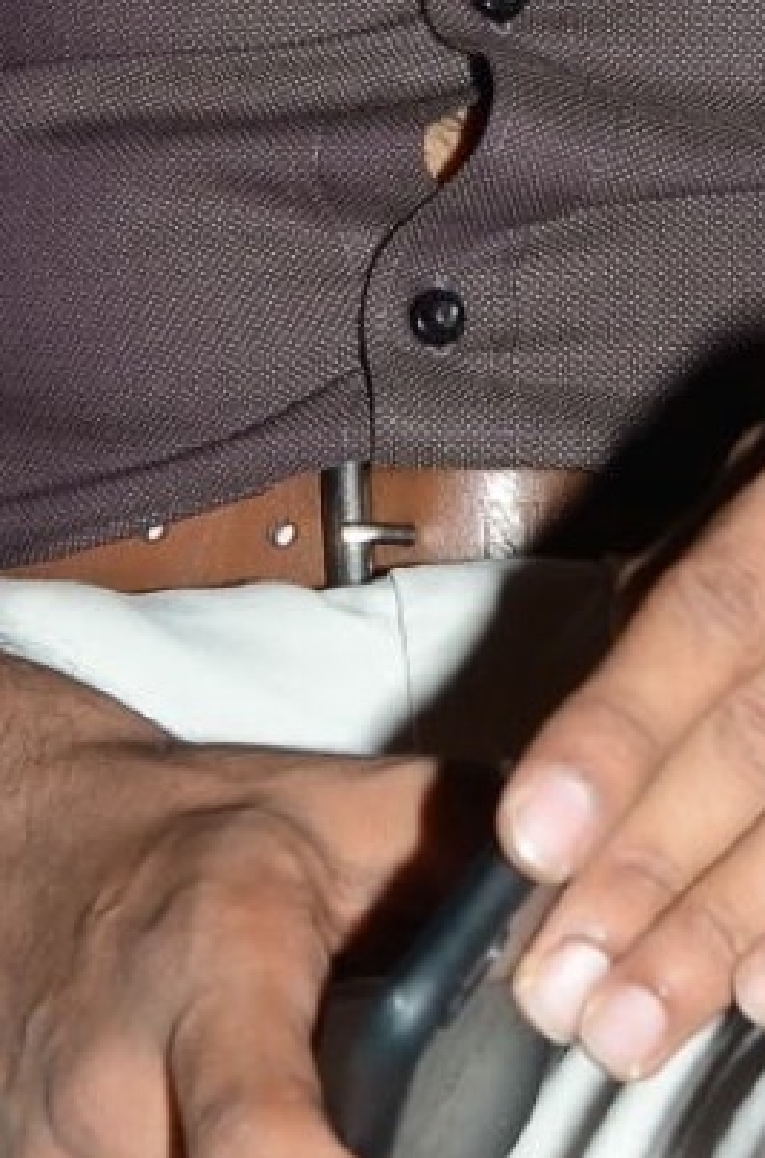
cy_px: -689
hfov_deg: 4.8
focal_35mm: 283
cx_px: 599
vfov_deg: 7.2
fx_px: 9075
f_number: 6.3
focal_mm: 42
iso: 250
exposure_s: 1/160
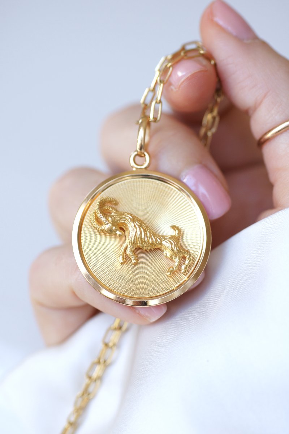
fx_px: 1264
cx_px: 144
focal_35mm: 105
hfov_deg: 13.0
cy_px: 217
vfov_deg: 19.5
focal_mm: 70
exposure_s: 1/125
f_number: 3.2
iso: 200
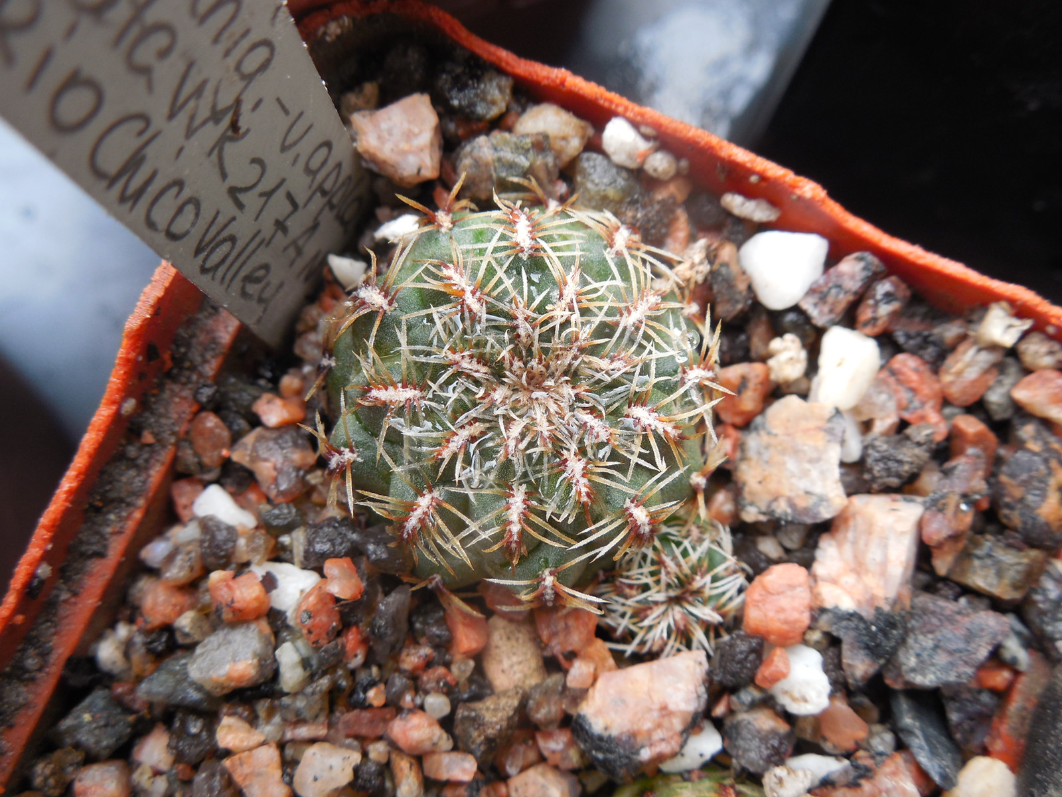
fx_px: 951
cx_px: 531
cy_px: 398
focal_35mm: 31
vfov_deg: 45.4
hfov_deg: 58.4
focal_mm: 5.6
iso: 125
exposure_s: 1/40
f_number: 3.6
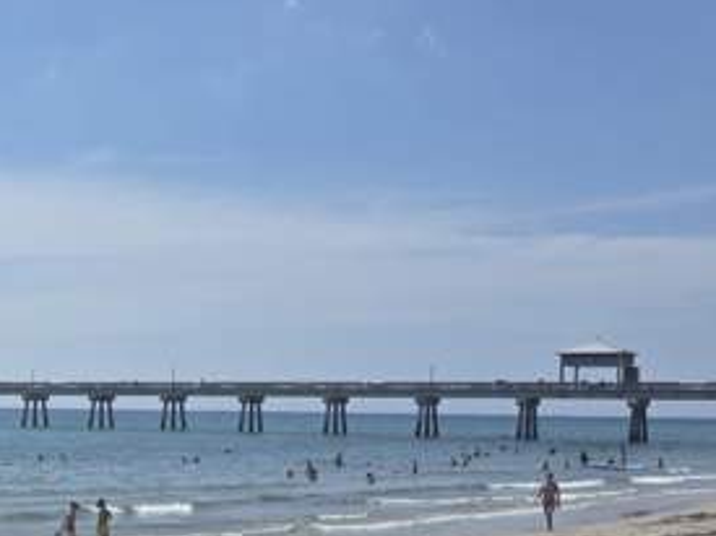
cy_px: 422
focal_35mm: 67
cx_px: -133
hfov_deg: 26.0
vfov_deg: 21.7
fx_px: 1385
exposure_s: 1/7944
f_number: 1.7
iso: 50
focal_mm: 6.3
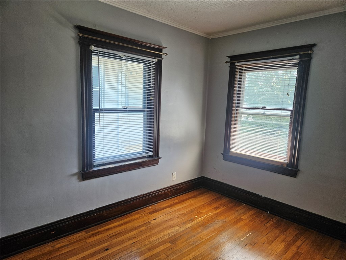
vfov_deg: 58.9
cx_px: 173
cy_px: 130
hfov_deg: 73.9
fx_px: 230
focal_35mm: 23
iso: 100
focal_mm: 5.4
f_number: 1.8
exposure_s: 1/207
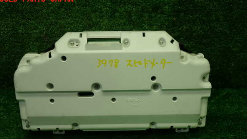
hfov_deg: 50.5
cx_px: 123
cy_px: 88
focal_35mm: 40
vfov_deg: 29.6
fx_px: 262
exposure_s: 1/80
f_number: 2.5
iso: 100
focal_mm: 6.37
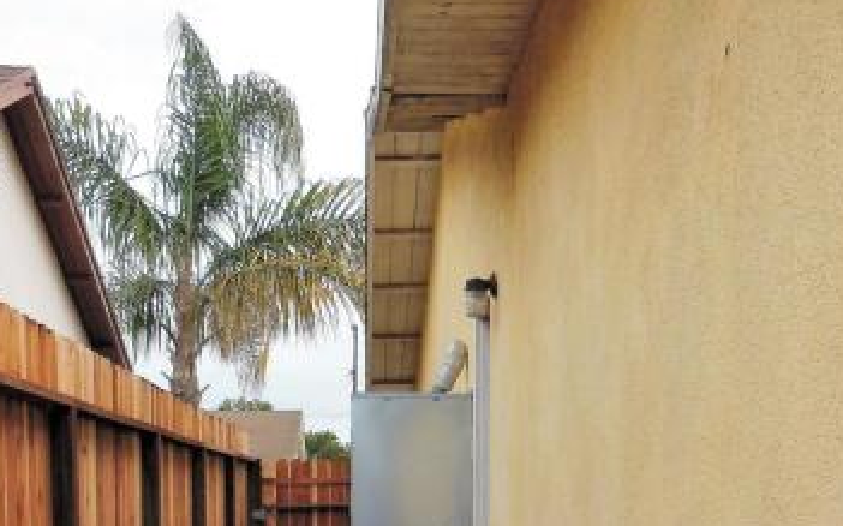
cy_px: 632
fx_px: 1332
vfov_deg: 20.8
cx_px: 336
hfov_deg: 35.0
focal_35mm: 58
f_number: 3.5
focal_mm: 4.5
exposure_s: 1/250
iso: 160
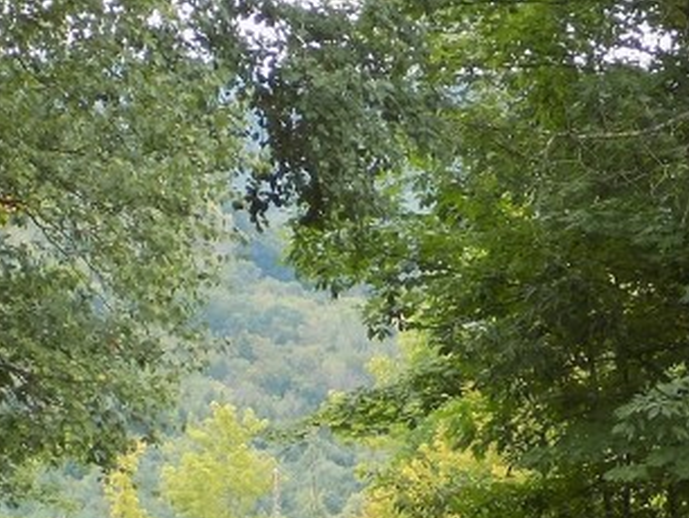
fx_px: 5199
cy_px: 662
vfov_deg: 5.7
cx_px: 281
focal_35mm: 261
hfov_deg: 7.6
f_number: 4.3
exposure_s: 1/80
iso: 80
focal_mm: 13.9
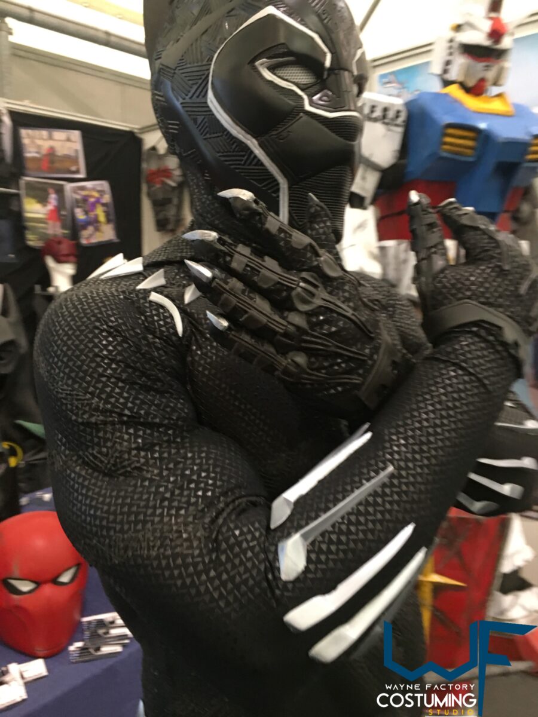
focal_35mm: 29
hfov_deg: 48.2
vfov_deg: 61.7
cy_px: 358
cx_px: 269
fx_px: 601
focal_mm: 4.15
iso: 200
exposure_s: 1/33
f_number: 2.2
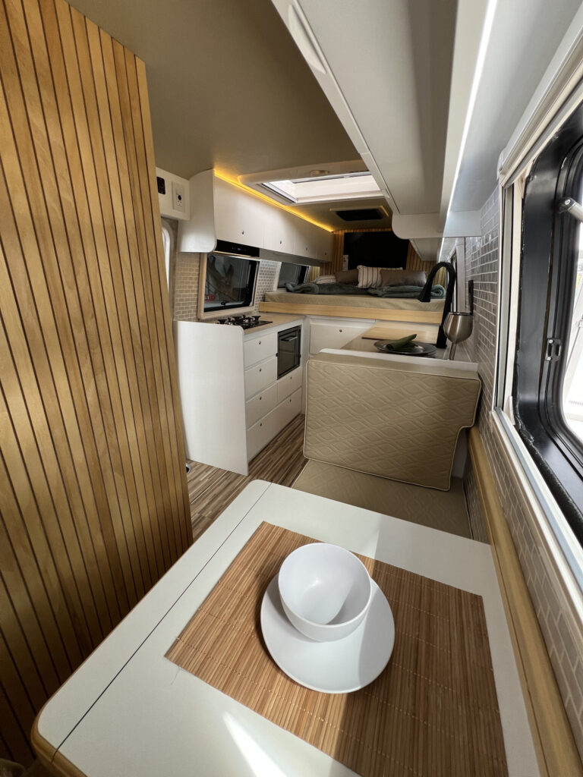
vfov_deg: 106.2
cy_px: 388
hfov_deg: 89.9
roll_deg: -1.3
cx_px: 292
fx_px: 292
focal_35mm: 13
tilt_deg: -19.9
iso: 64
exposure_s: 1/99
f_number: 1.8
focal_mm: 1.57
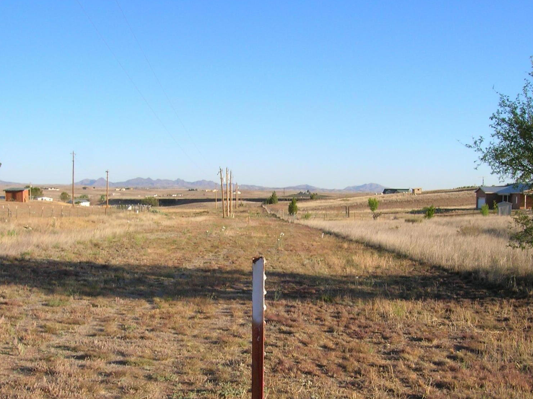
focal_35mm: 46
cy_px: 290
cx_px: 269
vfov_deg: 31.1
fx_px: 708
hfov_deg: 41.2
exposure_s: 1/242
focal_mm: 5.7
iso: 50
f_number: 4.9
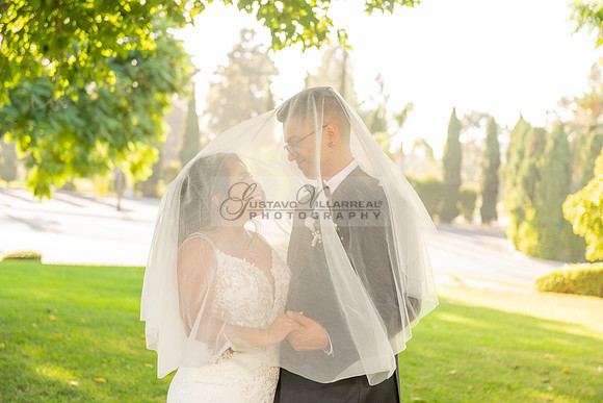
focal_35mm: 70
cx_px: 302
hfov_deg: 28.8
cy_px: 202
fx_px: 1173
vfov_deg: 19.5
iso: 200
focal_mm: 70
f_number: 3.5
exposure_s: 1/200
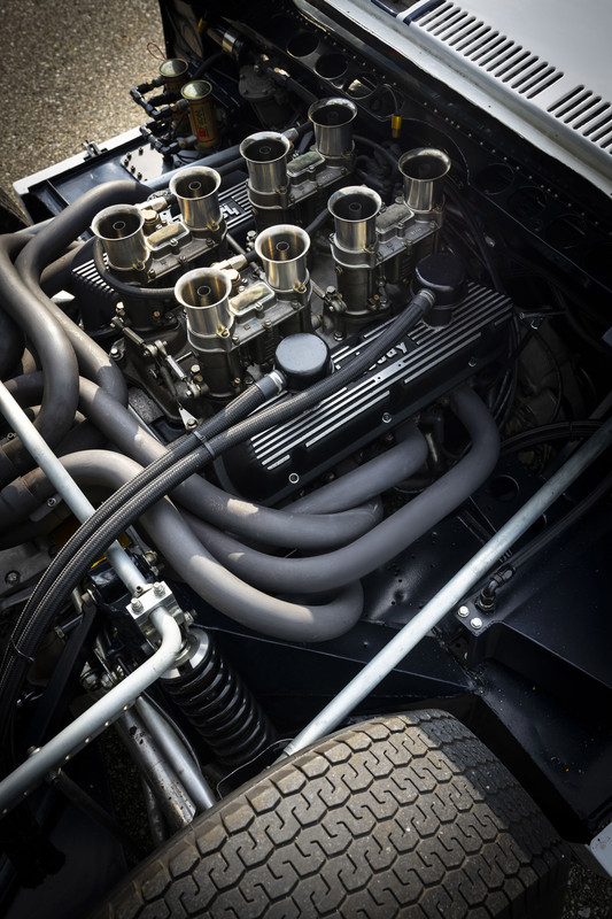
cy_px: 460
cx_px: 306
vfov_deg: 54.4
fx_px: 893
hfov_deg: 37.8
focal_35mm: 35
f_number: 7.1
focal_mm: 35
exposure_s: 1/100
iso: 100
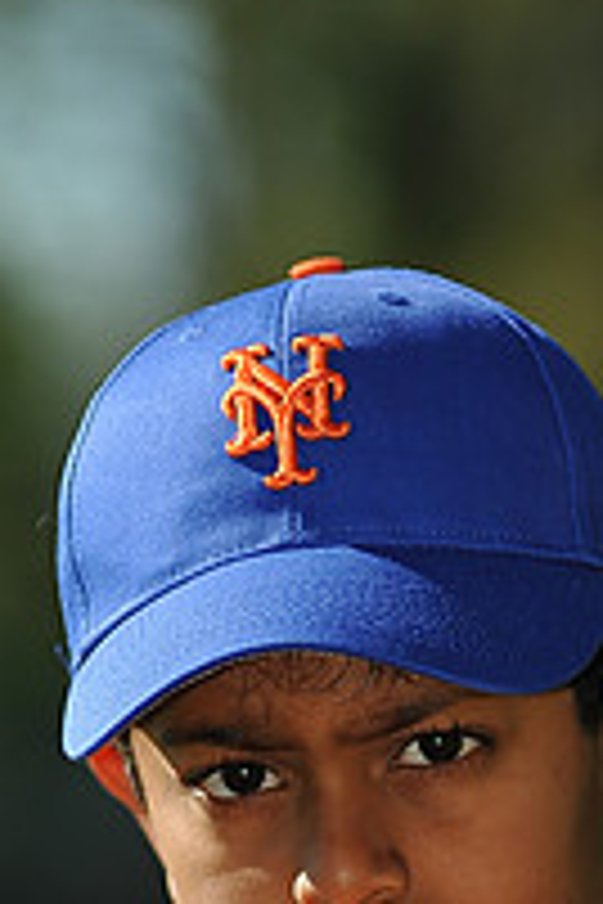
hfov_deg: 2.6
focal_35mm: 519
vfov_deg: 4.0
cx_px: 248
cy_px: 1201
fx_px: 13039
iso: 200
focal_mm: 180
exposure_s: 1/1600
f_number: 4
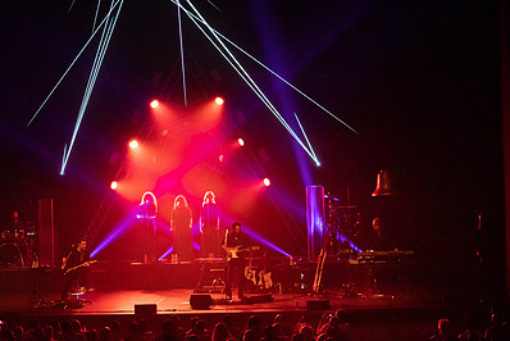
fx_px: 1446
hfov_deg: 19.9
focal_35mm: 102
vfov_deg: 13.4
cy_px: 110
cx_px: 147
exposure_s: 1/250
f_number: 5.6
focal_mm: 70
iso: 8000
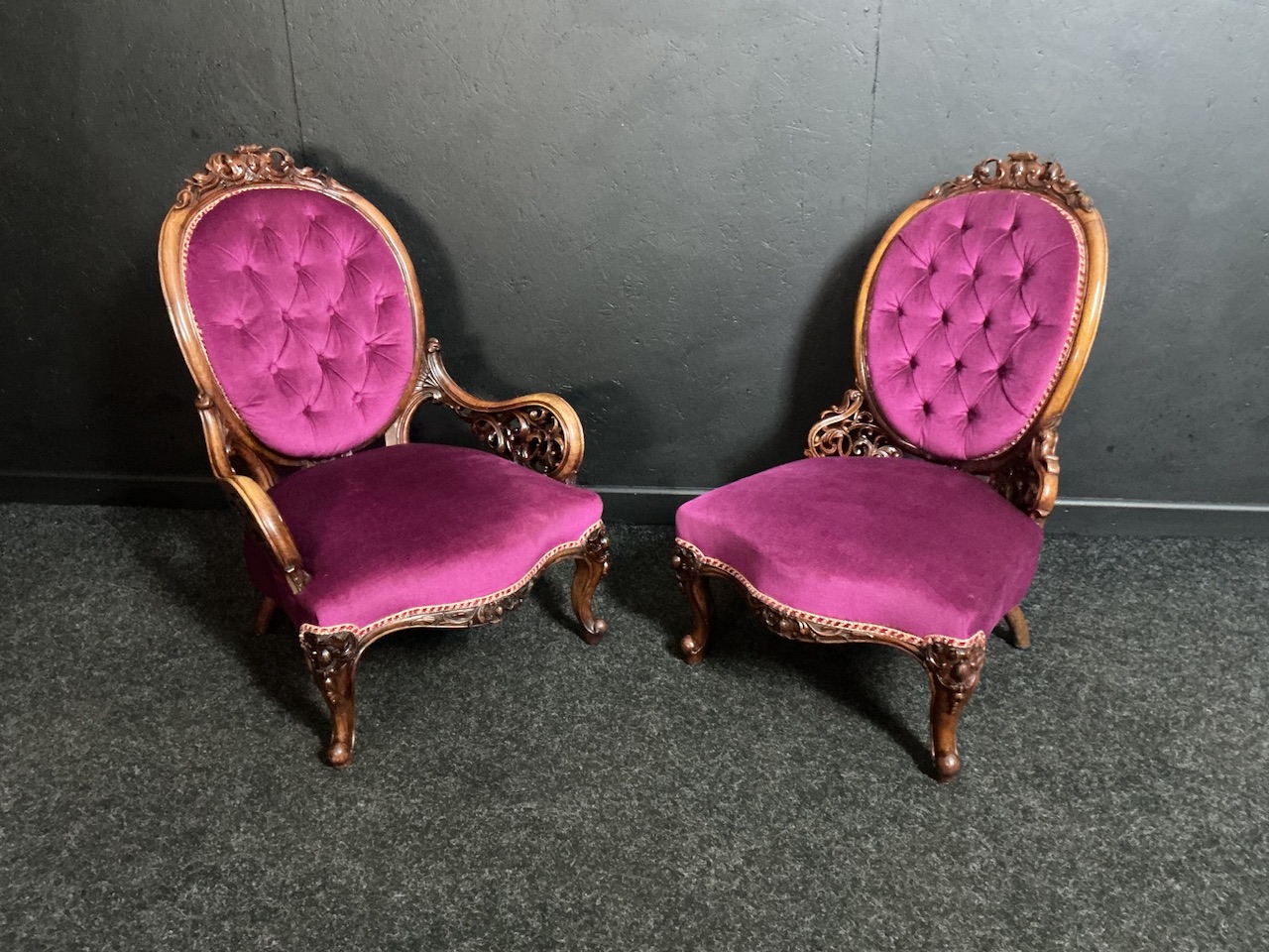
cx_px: 634
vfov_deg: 48.2
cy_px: 476
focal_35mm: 29
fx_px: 1063
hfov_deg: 61.7
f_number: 1.8
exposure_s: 1/20
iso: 500
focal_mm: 3
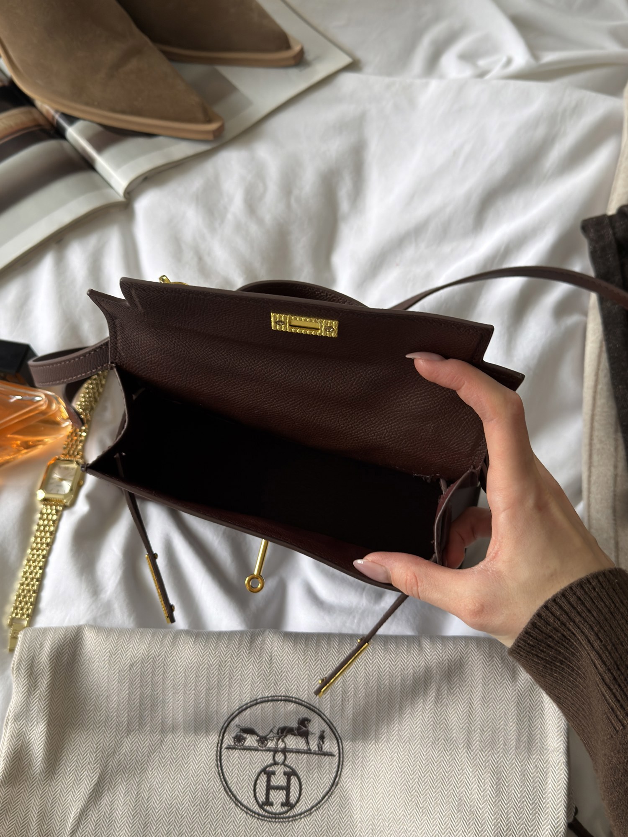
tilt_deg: -67.0
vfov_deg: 52.6
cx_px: 314
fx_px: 847
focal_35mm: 35
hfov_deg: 40.7
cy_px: 418
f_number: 1.78
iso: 160
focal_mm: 6.76
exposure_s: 1/60
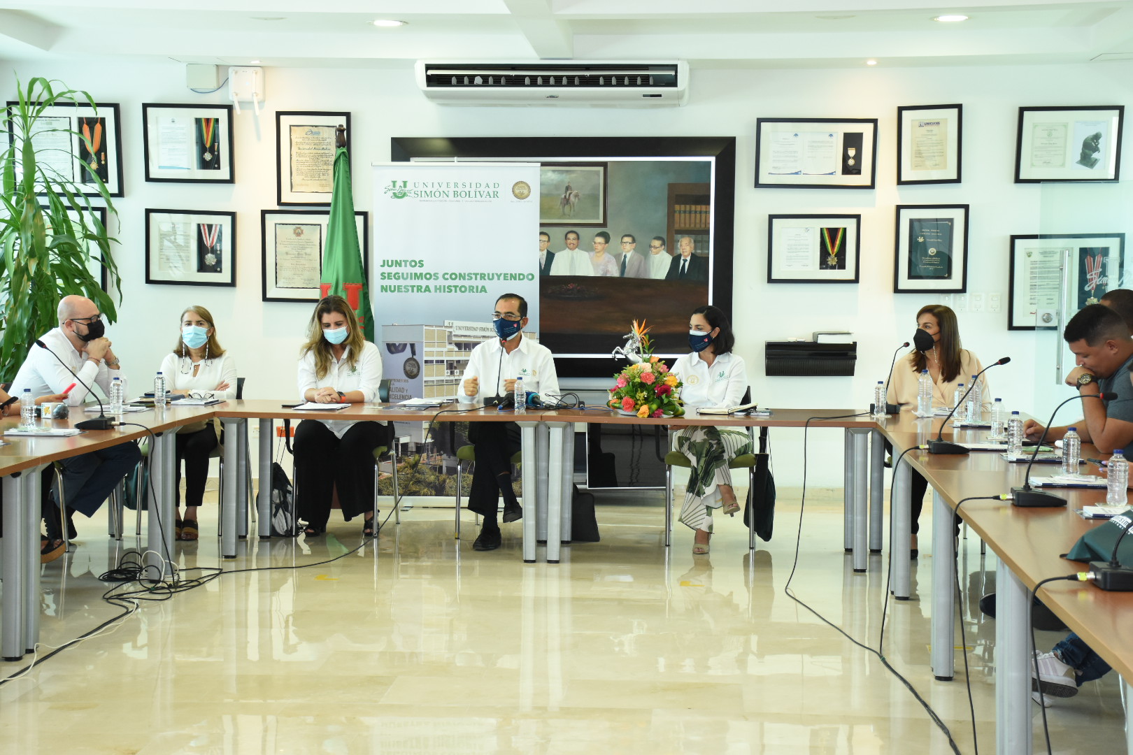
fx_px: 1794
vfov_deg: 23.8
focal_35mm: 57
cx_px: 566
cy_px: 378
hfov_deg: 35.1
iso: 1250
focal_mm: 38
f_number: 5.6
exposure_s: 1/50
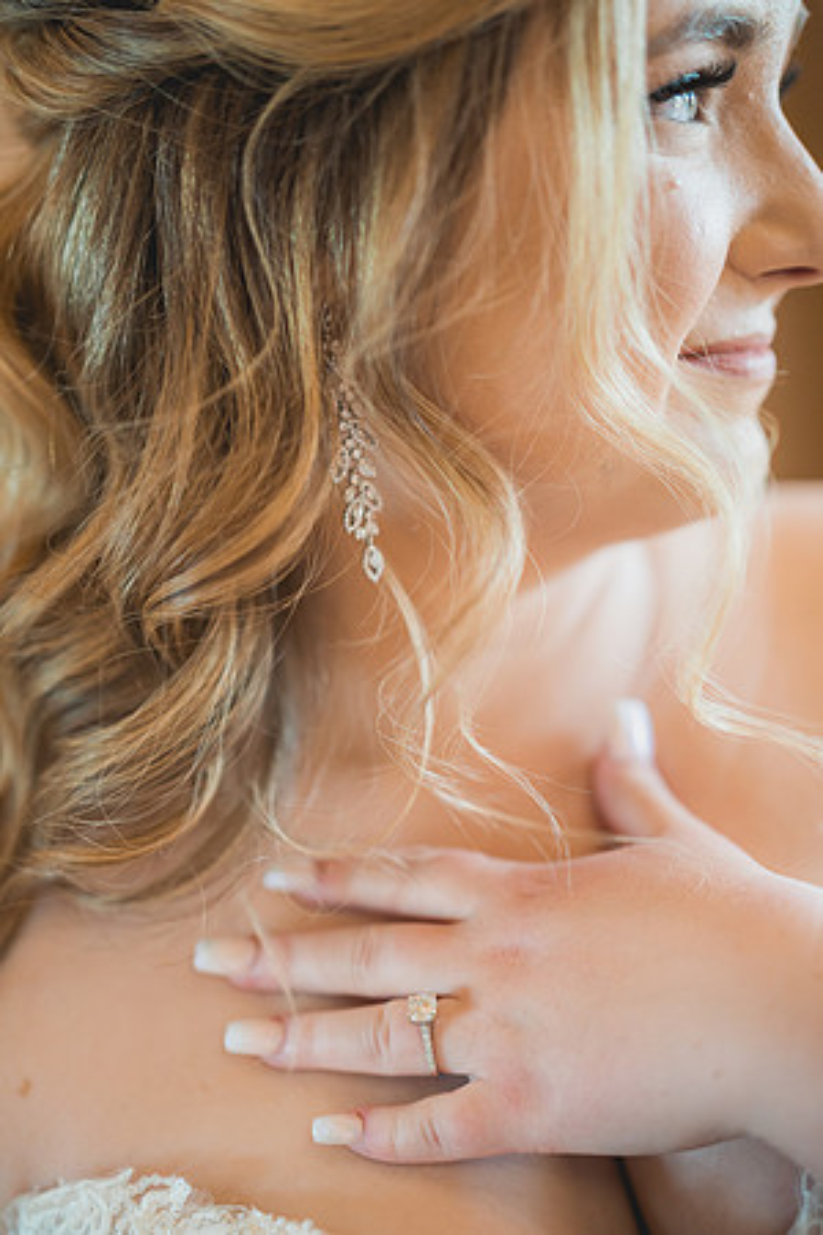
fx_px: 1714
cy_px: 618
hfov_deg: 27.0
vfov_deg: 39.6
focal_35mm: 50
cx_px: 412
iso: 1250
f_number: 1.4
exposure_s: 1/500
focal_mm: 50
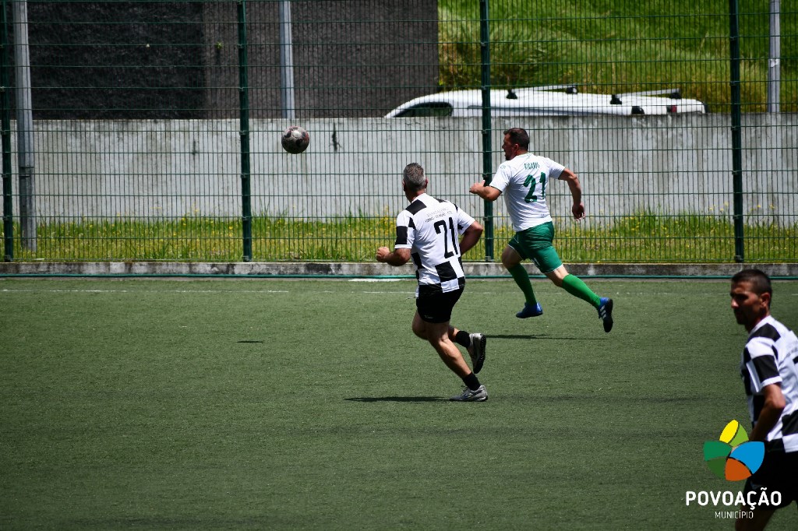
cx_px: 399
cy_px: 266
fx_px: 8974
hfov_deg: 5.1
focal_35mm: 405
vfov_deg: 3.4
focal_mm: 270
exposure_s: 1/1250
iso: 200
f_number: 6.3
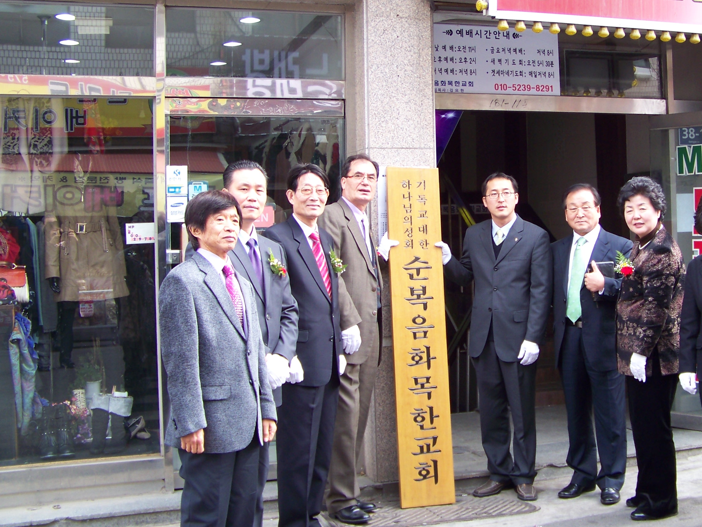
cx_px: 464
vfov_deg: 28.4
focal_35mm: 51
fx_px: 1034
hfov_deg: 37.1
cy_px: 194
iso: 64
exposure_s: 1/80
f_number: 2.8
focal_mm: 5.85
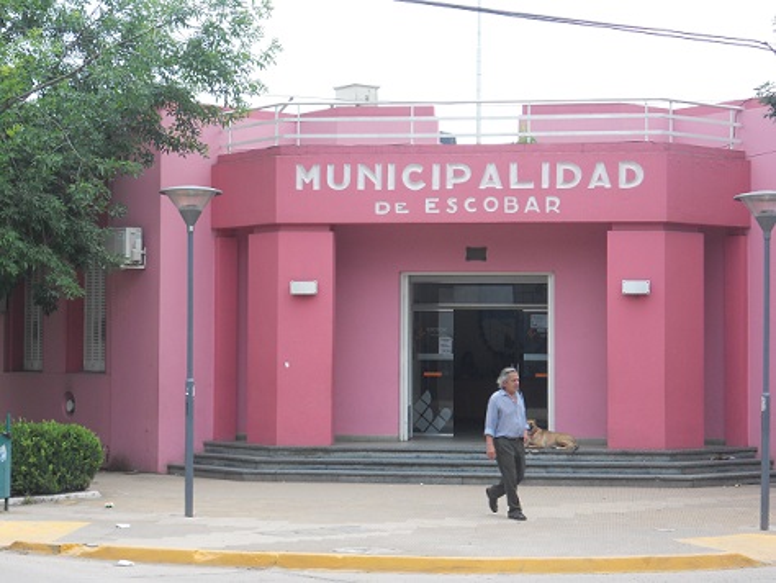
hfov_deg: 25.3
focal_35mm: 77
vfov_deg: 19.2
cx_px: 388
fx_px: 1727
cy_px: 292
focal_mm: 13.9
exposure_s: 1/125
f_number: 5.9
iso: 80
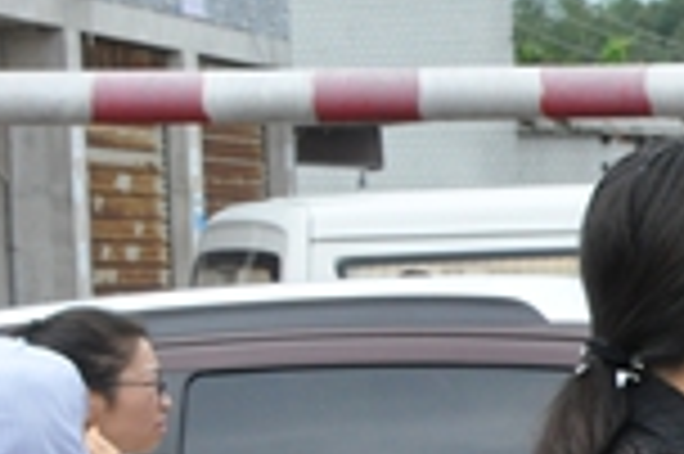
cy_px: 481
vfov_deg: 5.3
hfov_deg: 7.8
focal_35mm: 257
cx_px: 1116
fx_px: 4878
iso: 1600
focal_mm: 52
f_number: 13
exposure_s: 1/640
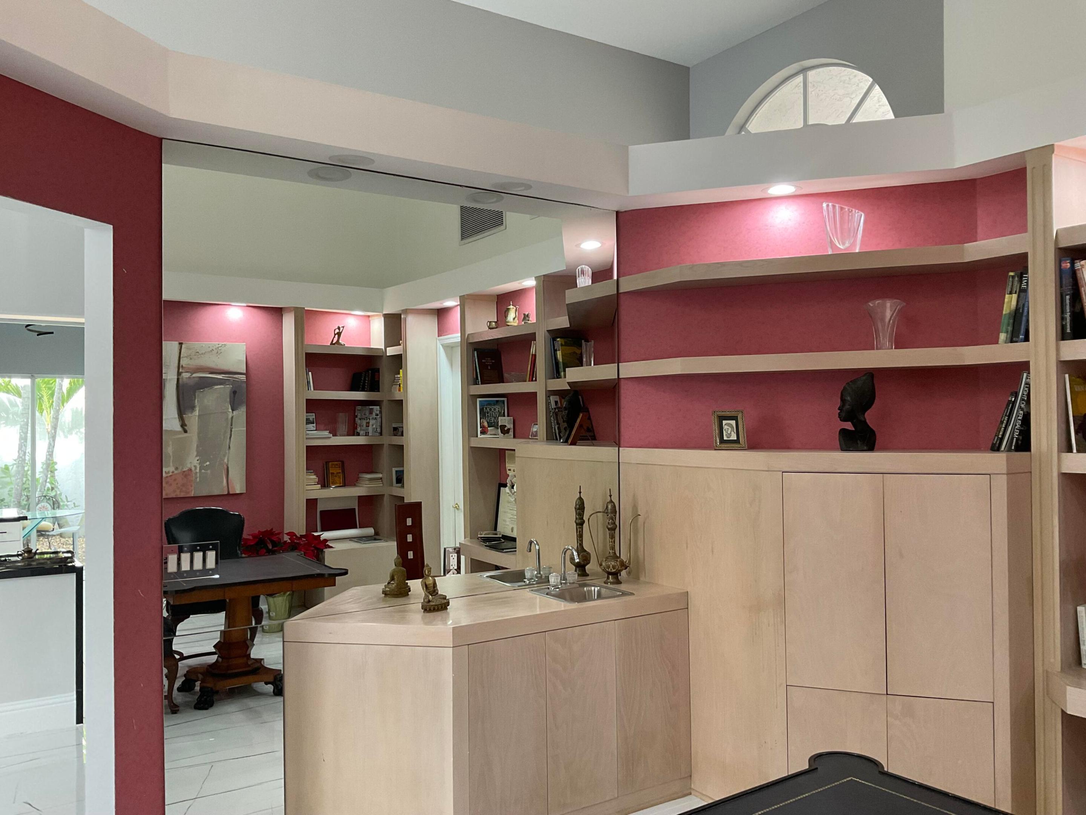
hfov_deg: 61.7
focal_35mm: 29
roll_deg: +0.5
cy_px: 408
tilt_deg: +1.2
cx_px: 543
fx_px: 910
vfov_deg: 48.2
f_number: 1.8
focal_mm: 3
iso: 80
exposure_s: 1/60
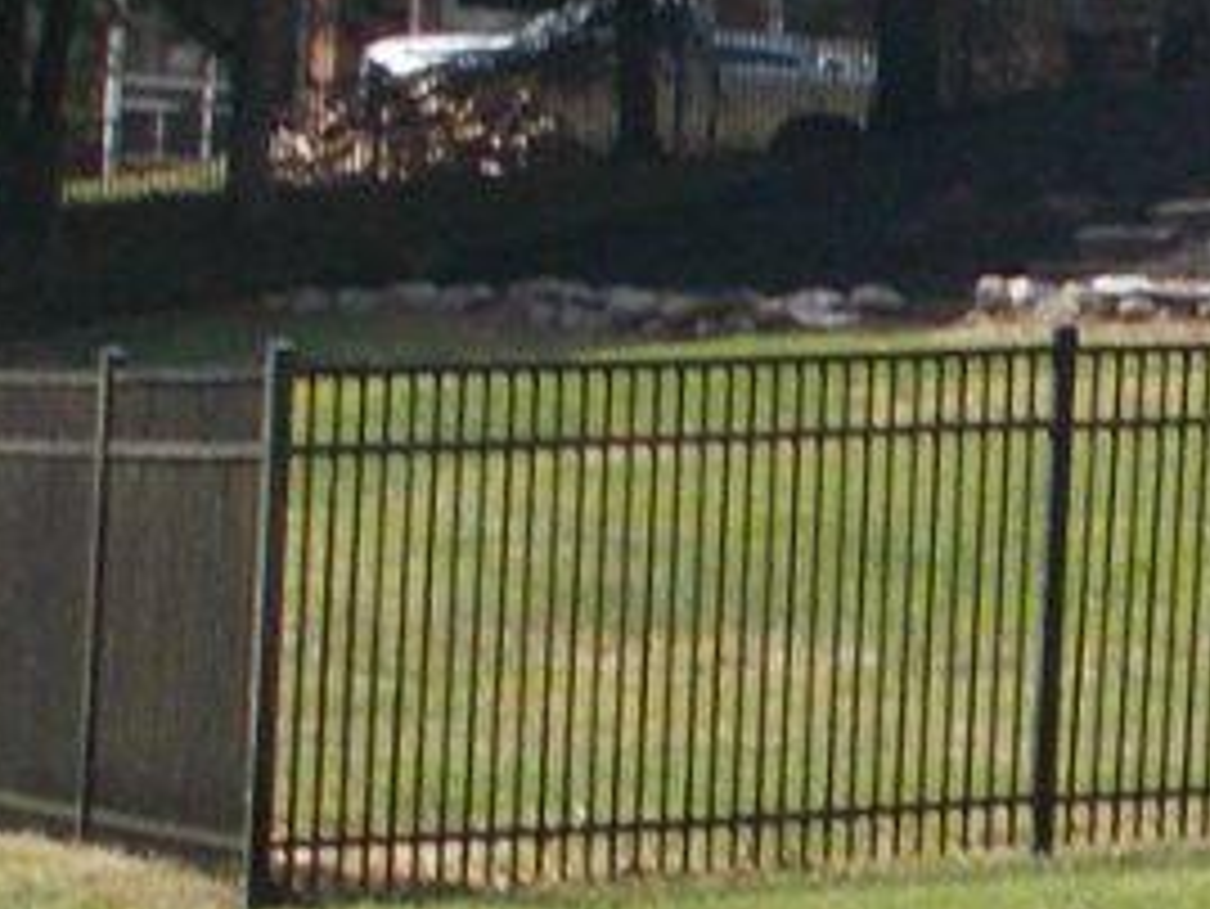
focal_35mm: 198
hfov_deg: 9.5
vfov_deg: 7.5
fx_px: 6924
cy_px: 706
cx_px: 2123
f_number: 8
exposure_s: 1/100
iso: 80
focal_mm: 4.6
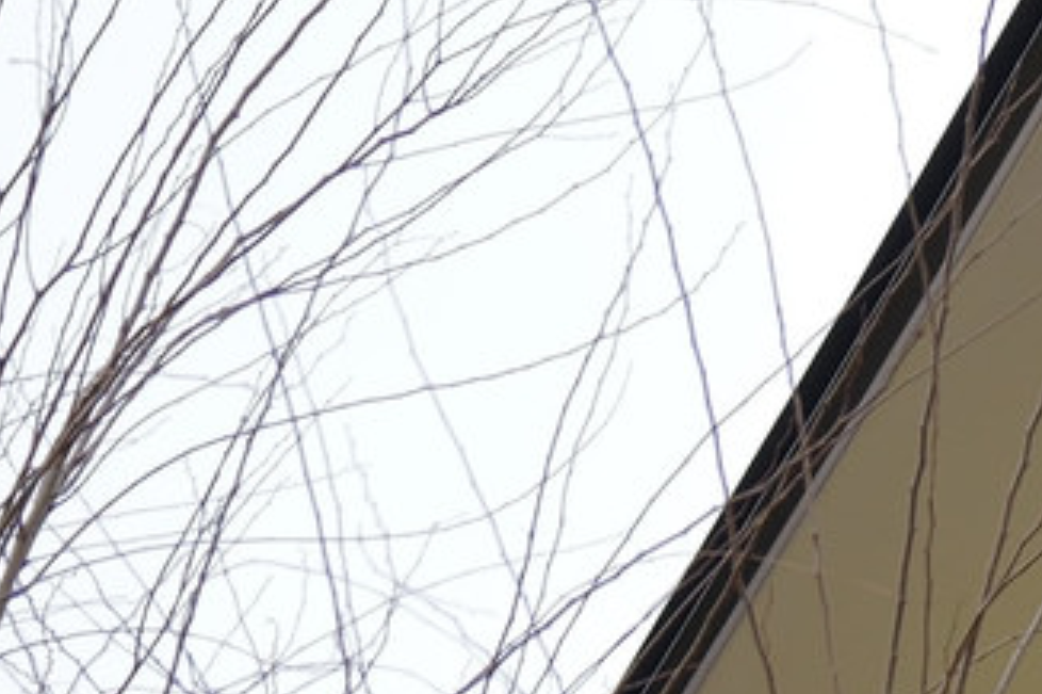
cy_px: 2093
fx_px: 7811
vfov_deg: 4.8
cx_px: 3088
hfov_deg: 6.9
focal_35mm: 270
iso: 125
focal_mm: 43
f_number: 2
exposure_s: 1/80
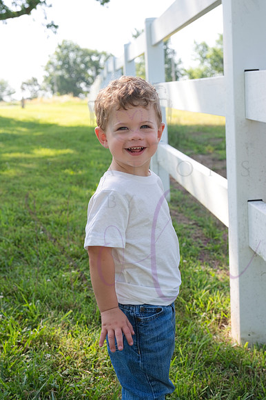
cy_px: 200
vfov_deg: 42.8
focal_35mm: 46
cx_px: 133
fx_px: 510
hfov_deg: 29.2
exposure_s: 1/320
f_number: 6.3
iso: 400
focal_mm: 46
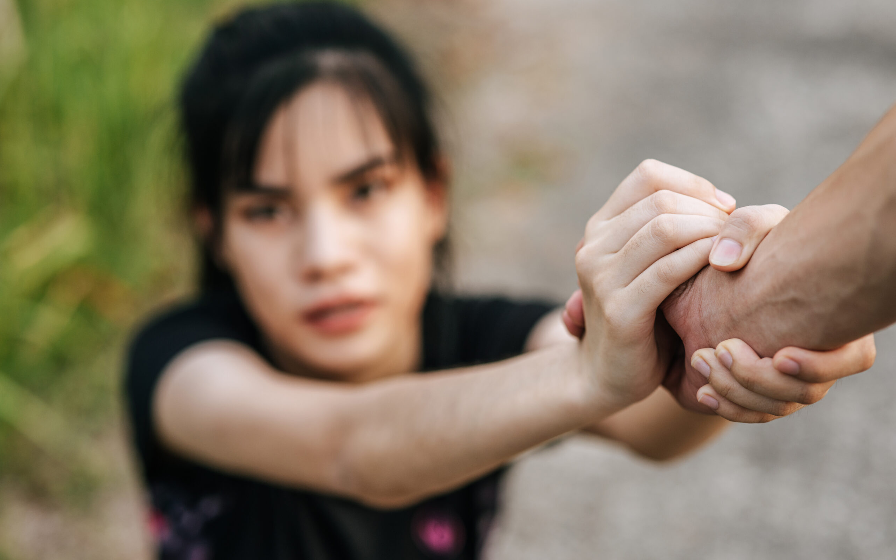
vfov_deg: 15.0
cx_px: 449
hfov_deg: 23.8
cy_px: 295
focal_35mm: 87
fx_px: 2125
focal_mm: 85
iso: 160
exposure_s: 1/1000
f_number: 2
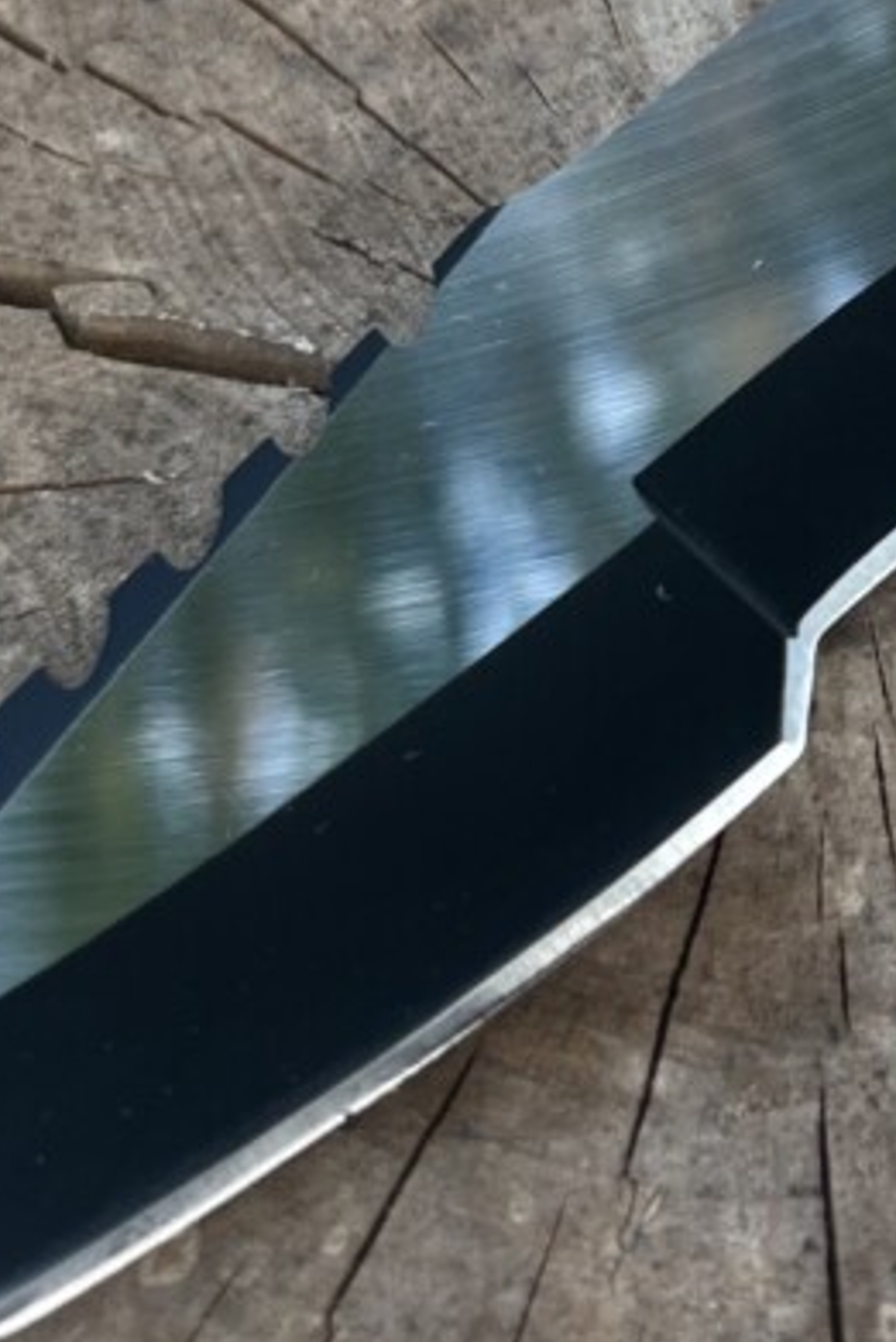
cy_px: 213
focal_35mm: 83
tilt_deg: -57.9
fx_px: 3096
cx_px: 913
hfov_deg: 16.1
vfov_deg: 24.0
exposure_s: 1/124
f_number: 1.6
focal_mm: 5.1
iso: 32
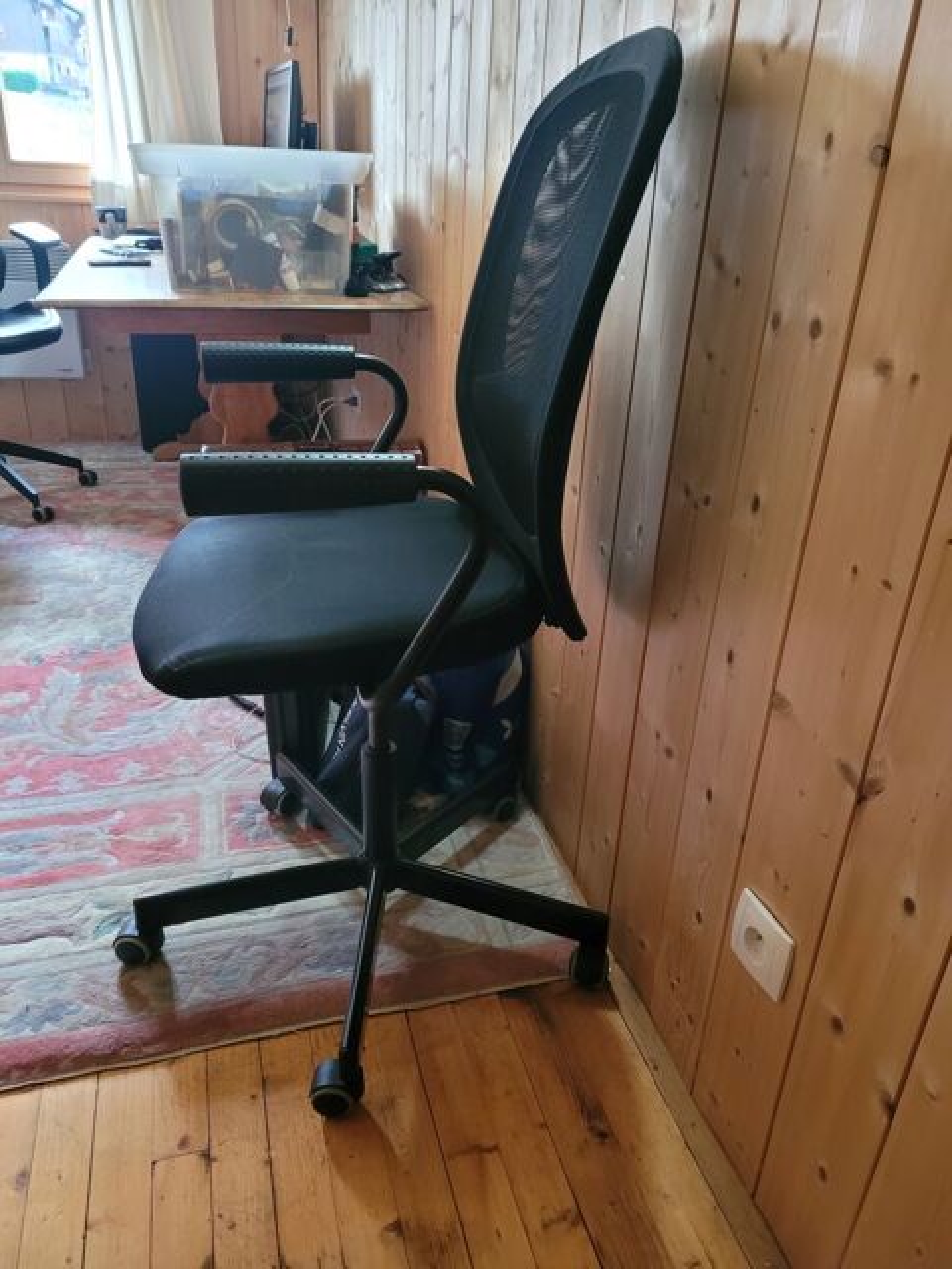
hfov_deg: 53.1
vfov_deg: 67.3
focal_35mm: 26
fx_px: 953
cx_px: 476
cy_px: 634
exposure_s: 1/25
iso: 640
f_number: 1.8
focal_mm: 5.4
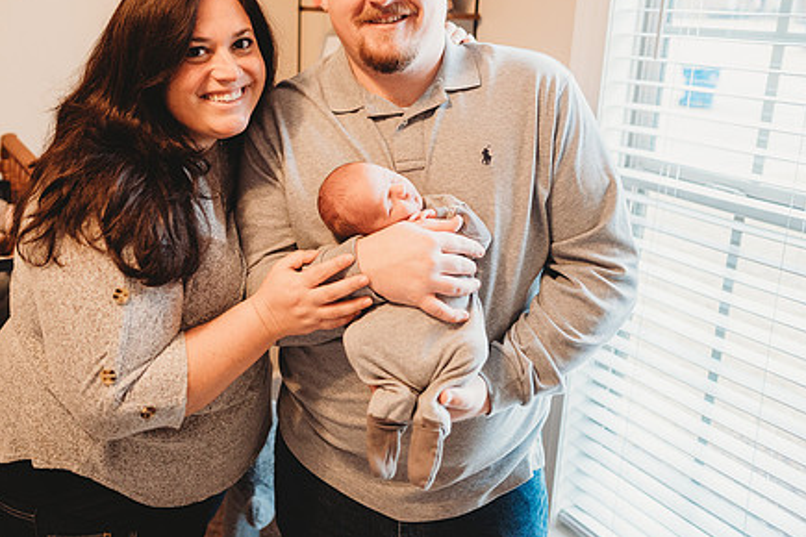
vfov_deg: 40.6
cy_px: 182
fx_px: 716
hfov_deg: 58.3
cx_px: 322
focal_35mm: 32
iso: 500
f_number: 2.2
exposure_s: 1/160
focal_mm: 24
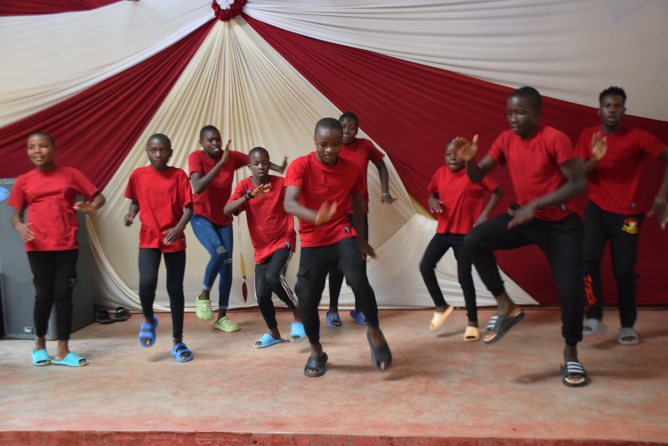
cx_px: 334
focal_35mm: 39
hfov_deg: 49.5
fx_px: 724
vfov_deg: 34.2
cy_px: 223
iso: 1250
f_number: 3.8
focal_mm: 26
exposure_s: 1/60
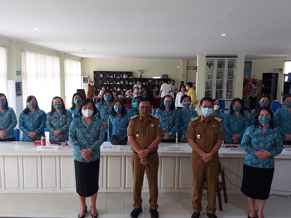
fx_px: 202
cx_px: 146
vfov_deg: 56.8
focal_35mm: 24
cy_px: 109
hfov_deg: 71.6
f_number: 1.8
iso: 200
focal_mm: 5.23
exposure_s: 1/25
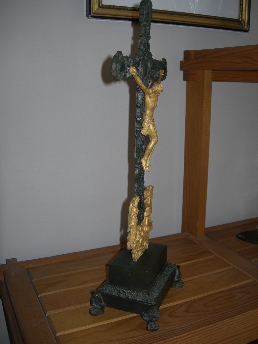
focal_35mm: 38
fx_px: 378
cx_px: 129
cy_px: 172
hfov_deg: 37.7
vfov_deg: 49.0
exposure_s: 1/60.1
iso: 50
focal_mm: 7.8
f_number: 2.8
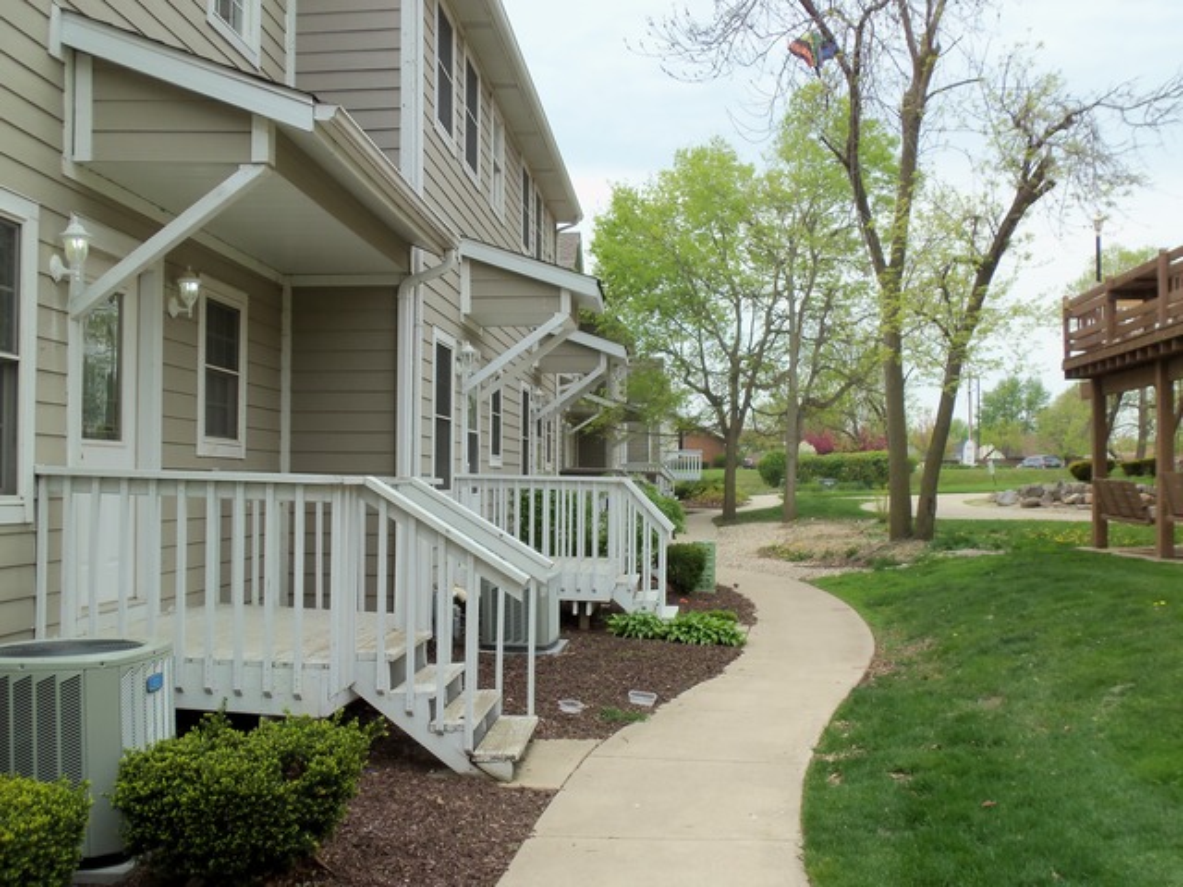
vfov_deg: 37.7
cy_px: 444
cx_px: 592
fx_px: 1299
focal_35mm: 38
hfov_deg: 49.0
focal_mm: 6.7
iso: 80
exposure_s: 1/320
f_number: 3.7
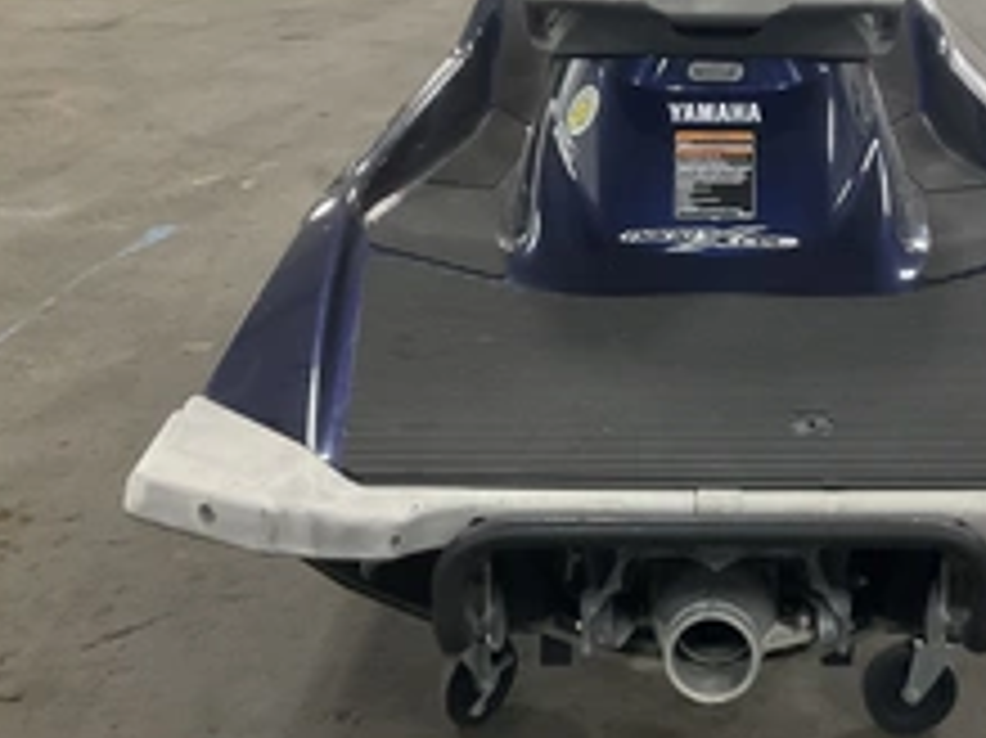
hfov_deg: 35.5
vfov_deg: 27.3
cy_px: 248
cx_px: 729
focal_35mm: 53
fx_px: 1509
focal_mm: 3
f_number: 1.8
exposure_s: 1/60
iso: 250
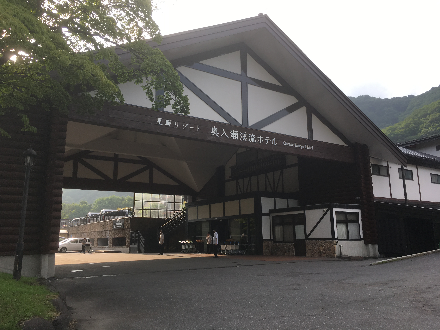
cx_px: 220
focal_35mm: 29
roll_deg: +0.0
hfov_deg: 61.7
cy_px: 165
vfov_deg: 48.2
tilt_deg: +10.5
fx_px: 369
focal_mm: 4.15
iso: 25
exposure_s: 1/499
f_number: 2.2
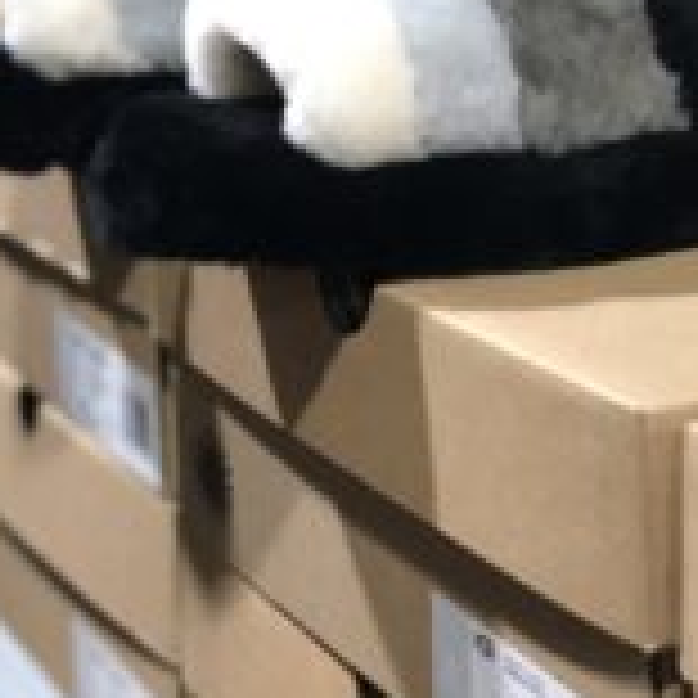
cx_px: 471
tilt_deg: -9.6
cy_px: 97
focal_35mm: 105
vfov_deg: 16.4
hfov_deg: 16.5
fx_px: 2395
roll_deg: -1.3
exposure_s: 1/14
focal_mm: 6
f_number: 2.4
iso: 160
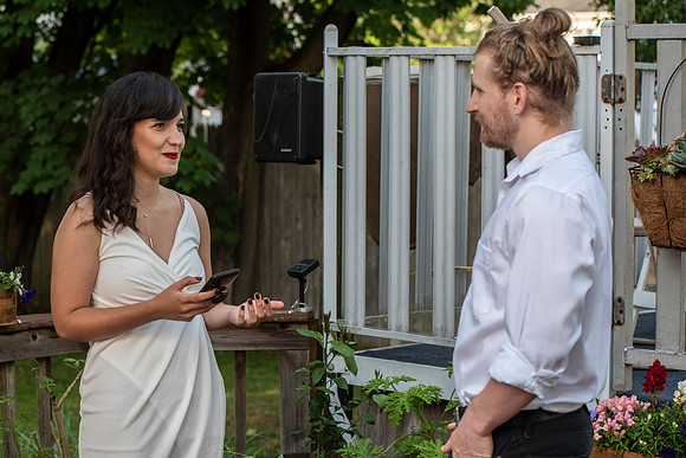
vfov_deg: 14.9
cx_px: 235
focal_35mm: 92
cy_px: 267
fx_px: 1753
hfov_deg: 22.1
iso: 100
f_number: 4
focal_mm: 70
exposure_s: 1/200
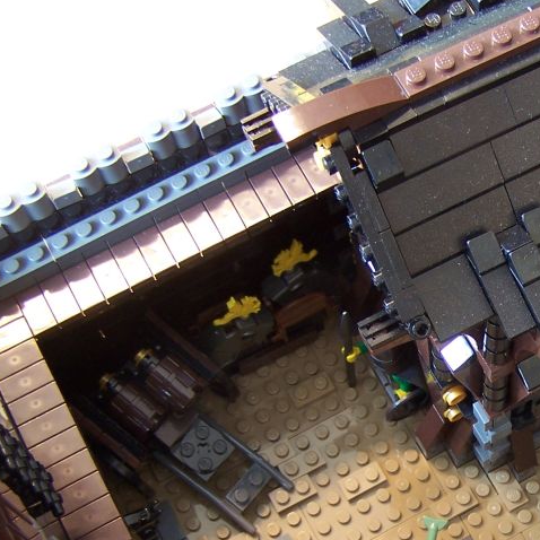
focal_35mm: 72
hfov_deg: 22.9
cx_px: 551
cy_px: 432
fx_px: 1271
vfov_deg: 23.6
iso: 80
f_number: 2.8
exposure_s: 1/2
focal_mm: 6.3
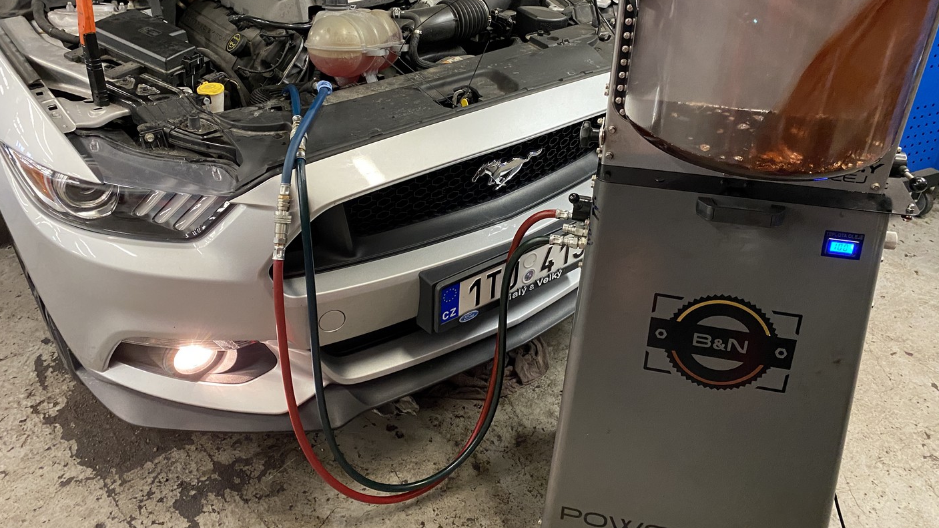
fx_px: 722
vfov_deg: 39.8
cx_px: 477
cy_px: 191
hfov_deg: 66.1
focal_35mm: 29
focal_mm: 4.25
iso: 500
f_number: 1.8
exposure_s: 1/33
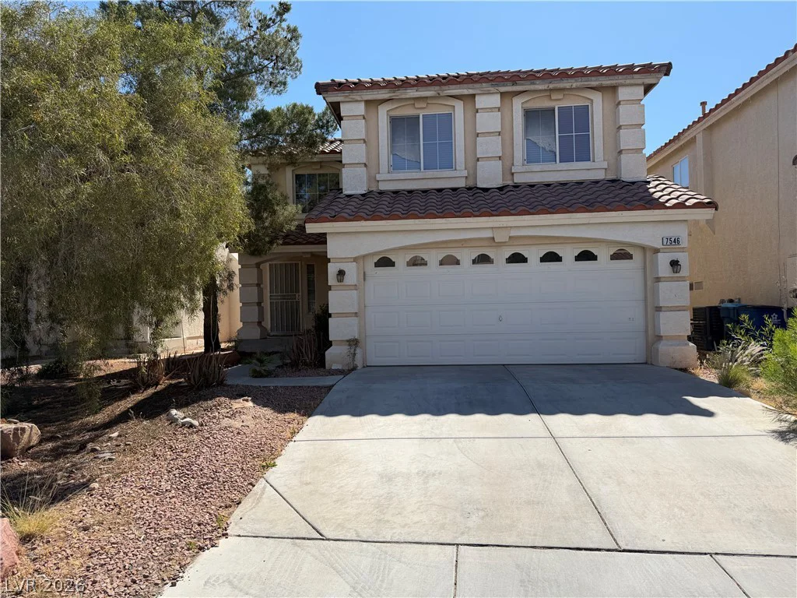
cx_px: 398
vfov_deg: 56.8
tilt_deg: -0.1
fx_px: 553
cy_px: 299
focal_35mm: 24
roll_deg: +0.9
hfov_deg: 71.6
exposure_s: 1/5319
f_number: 1.78
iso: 80
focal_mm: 6.76
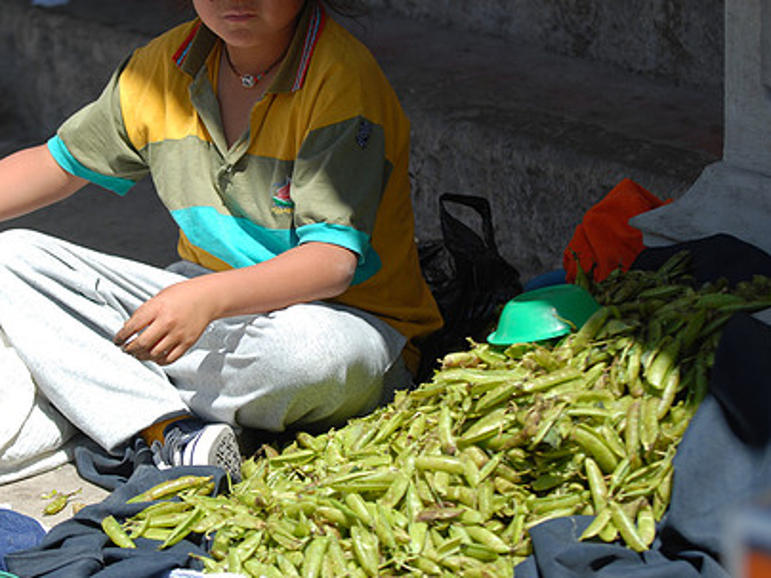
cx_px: 246
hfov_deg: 11.6
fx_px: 3786
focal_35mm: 170
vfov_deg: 8.7
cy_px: 233
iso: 100
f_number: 2.8
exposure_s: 1/800
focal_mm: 82
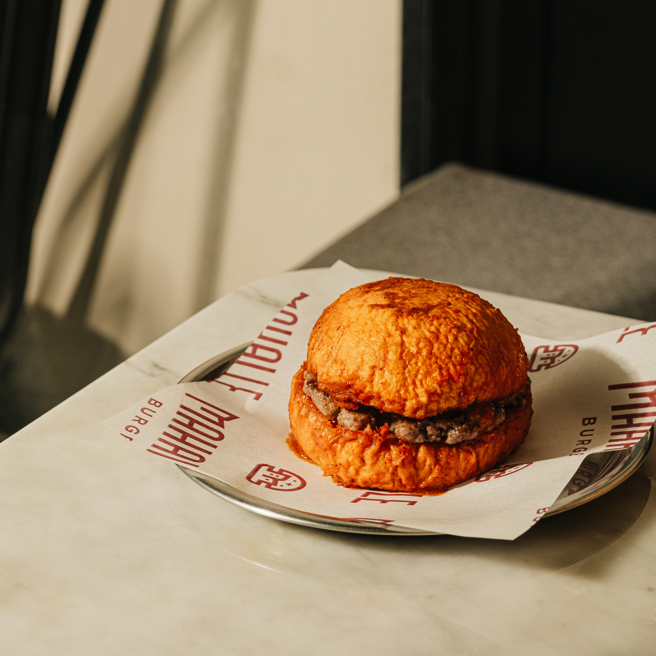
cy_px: 177
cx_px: 328
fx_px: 2273
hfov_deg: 16.4
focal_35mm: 106
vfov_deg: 16.4
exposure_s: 1/100
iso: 320
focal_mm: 55
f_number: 9
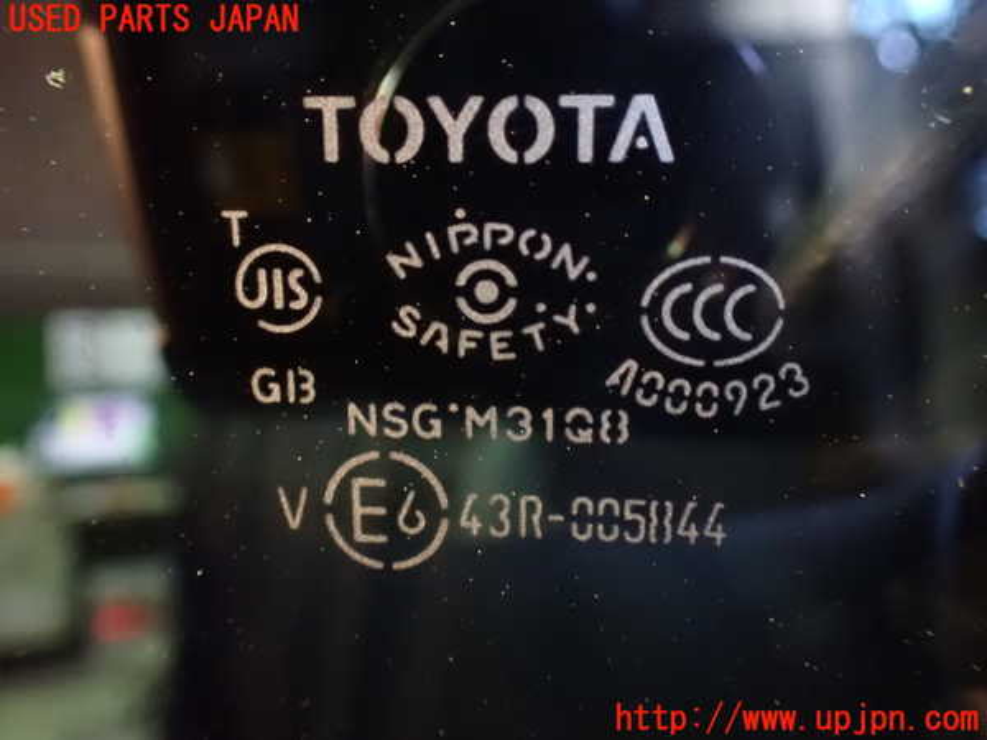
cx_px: 494
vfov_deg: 46.8
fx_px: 855
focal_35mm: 30
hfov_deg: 60.0
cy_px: 370
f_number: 2.3
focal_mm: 5.4
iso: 1600
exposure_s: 1/8
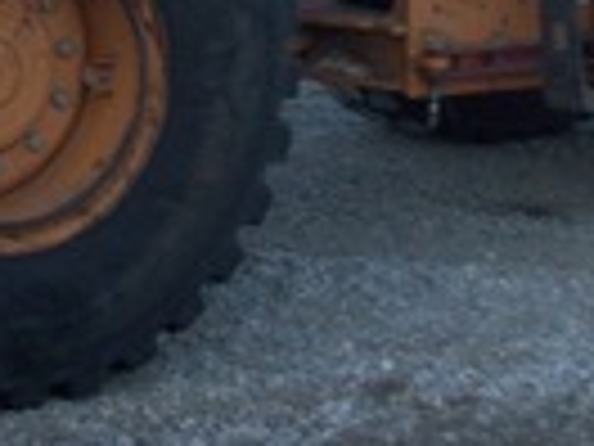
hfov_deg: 13.9
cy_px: -338
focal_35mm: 140
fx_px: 2402
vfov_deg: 10.1
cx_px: -22
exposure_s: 1/164
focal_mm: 5.7
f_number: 2.8
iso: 64
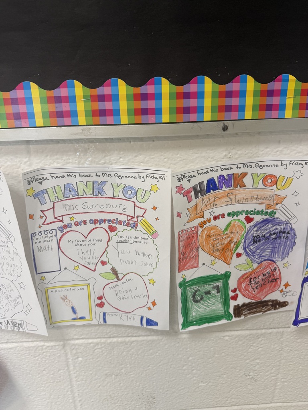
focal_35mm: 24
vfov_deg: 71.6
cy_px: 205
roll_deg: +0.8
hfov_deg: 56.8
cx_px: 154
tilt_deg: -21.1
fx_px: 285
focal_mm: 6.76
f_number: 1.78
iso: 125
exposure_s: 1/60
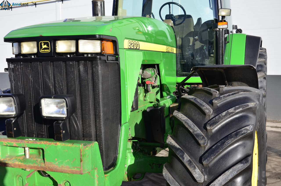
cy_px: 93
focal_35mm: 45
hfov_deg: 43.7
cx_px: 140
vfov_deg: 29.7
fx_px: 351
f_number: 6.3
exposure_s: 1/320
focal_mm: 30
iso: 125
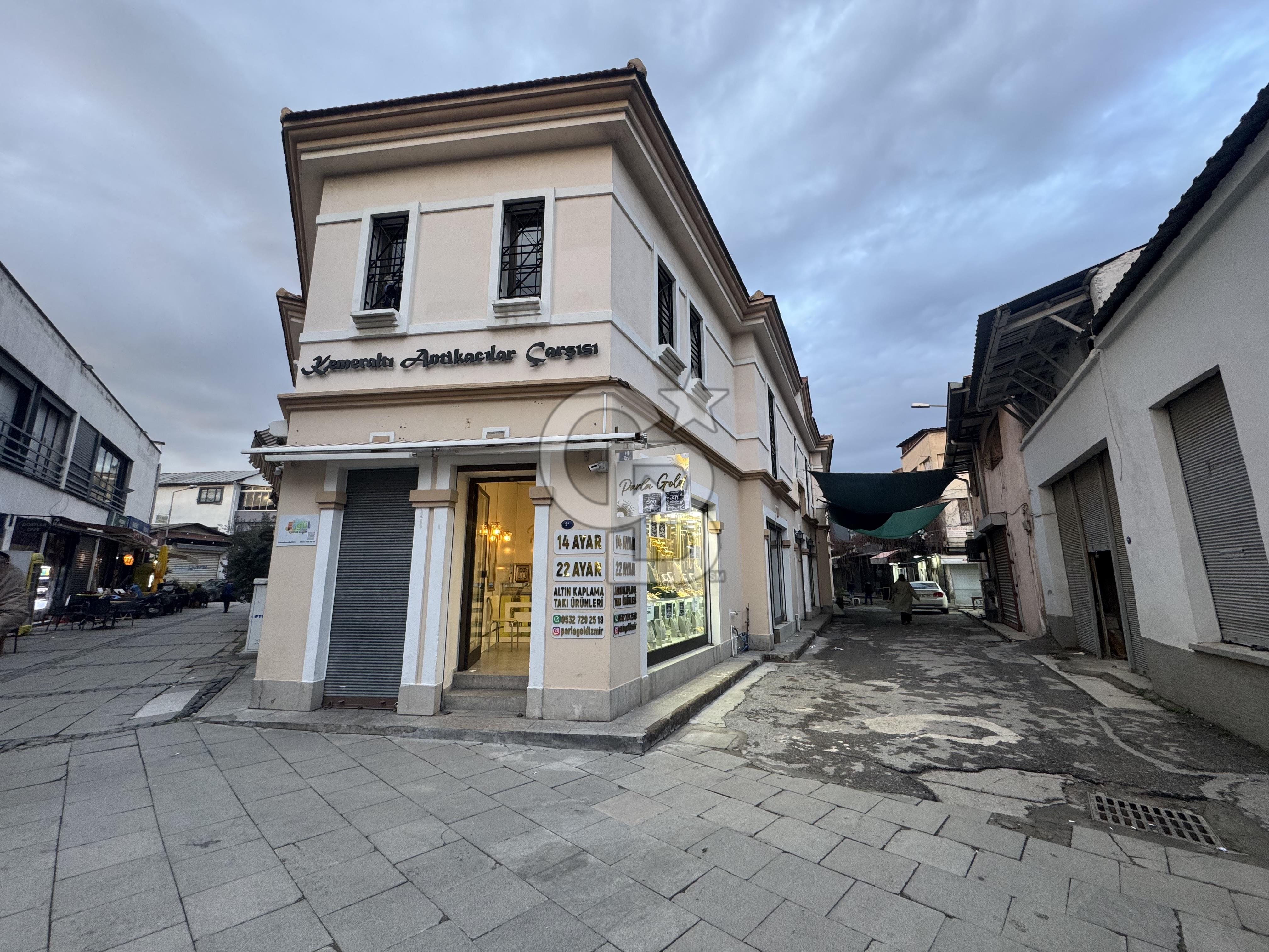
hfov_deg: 102.1
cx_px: 634
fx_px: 513
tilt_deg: +10.5
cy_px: 476
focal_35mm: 14
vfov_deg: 85.7
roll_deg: -0.2
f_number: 2.2
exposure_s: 1/100
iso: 125
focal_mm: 2.22
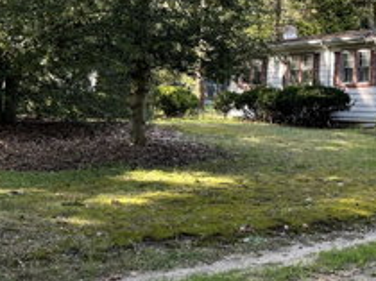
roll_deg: -2.9
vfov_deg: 23.5
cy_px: 38
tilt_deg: +5.2
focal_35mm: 61
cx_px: 417
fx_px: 662
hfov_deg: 28.7
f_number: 1.6
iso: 32
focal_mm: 5.1
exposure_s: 1/251
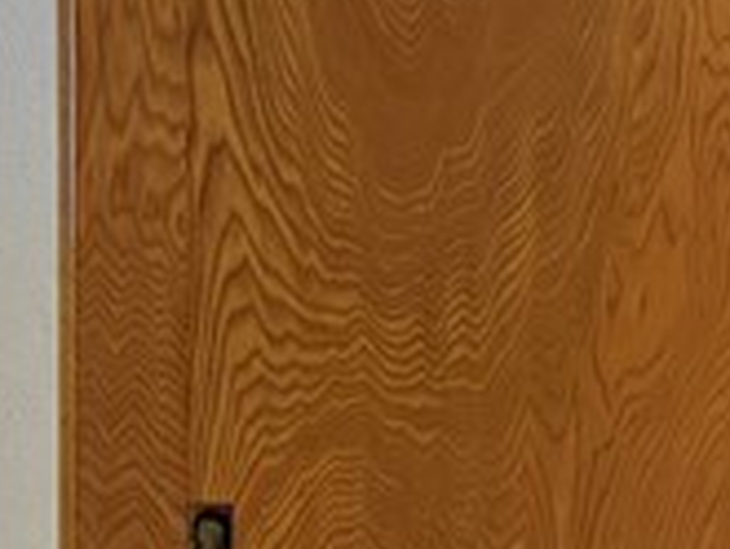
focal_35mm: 149
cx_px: 1624
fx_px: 3144
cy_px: 885
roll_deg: -4.3
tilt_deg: -10.9
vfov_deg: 9.6
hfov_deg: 11.4
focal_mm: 6.76
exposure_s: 1/120
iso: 320
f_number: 1.78
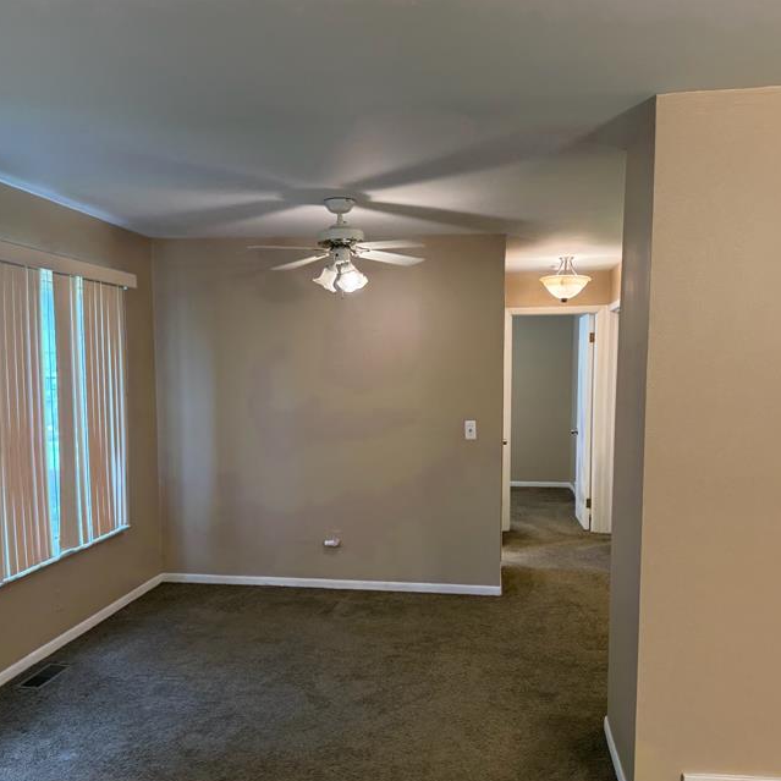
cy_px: 447
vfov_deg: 48.3
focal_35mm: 34
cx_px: 363
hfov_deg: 48.4
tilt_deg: -5.0
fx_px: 868
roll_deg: -0.3
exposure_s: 1/120
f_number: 1.78
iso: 320
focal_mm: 6.76
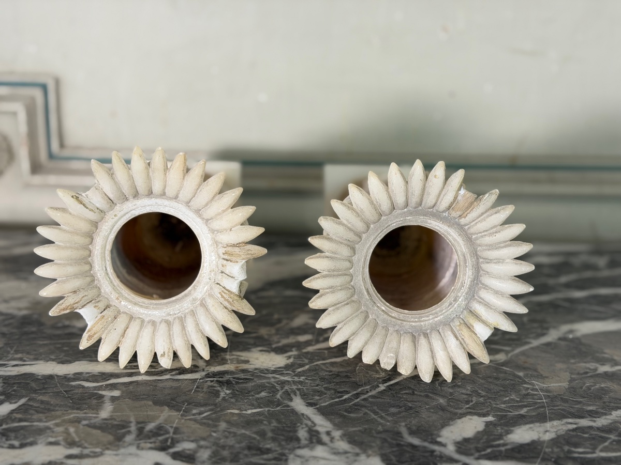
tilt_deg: -14.4
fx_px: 861
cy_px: 232
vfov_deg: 30.3
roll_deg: -0.6
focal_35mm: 48
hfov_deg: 39.7
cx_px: 310
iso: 80
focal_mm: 6.76
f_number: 1.78
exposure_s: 1/50
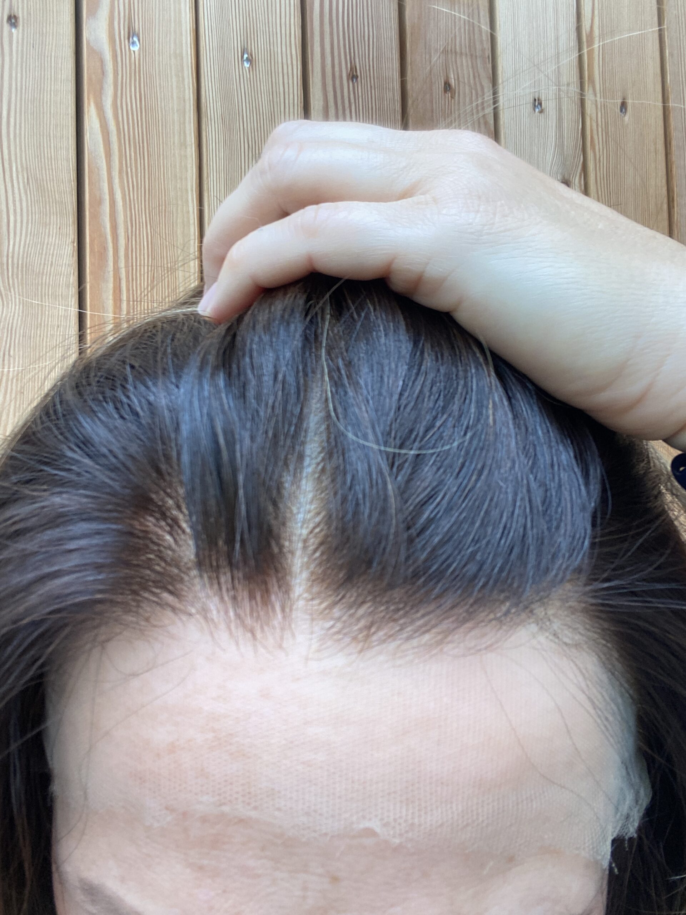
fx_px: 793
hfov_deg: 46.8
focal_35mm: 30
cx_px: 343
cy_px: 458
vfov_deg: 60.0
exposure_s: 1/60
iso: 100
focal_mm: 2.71
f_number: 2.2
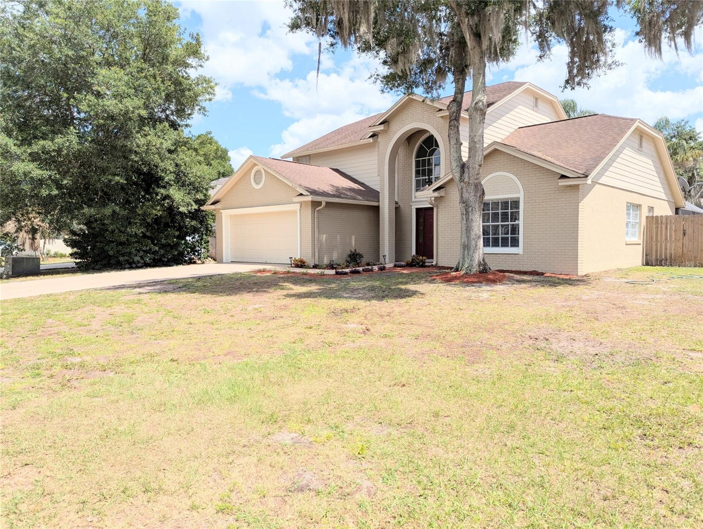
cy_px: 264
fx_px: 488
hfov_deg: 71.5
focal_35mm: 24
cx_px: 352
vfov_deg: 56.9
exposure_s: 1/2899
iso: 48
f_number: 1.85
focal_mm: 6.81
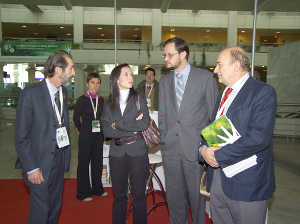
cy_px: 111
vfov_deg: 41.8
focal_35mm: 34
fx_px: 295
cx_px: 145
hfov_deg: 54.0
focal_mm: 31
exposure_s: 1/60
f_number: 4.8
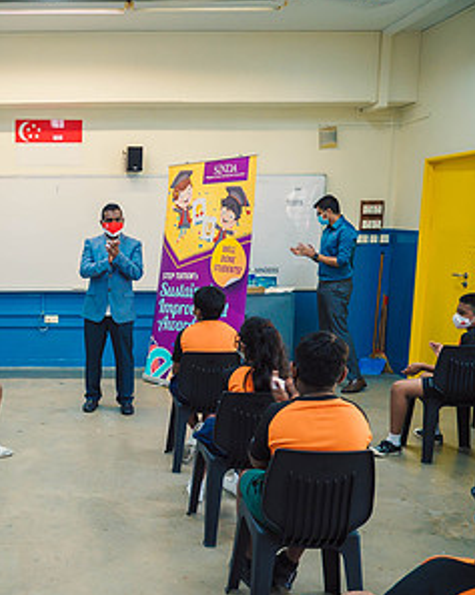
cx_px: 48
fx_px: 739
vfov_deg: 43.7
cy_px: 346
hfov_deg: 33.7
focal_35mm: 42
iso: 250
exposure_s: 1/100
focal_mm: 11
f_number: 2
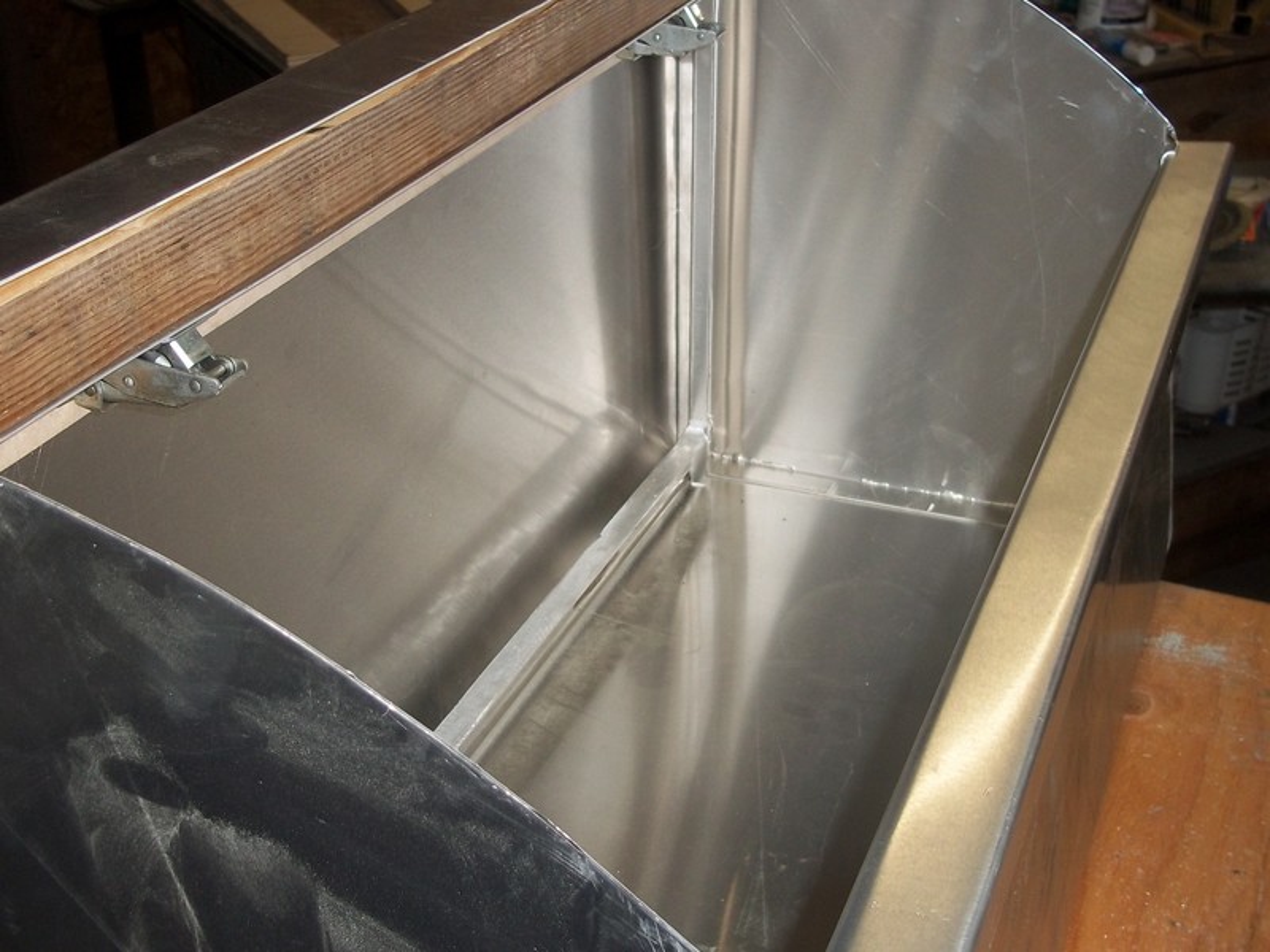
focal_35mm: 36
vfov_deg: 39.7
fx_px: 1321
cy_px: 476
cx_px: 635
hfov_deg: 51.4
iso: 80
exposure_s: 1/30
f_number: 3.1
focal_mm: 6.5
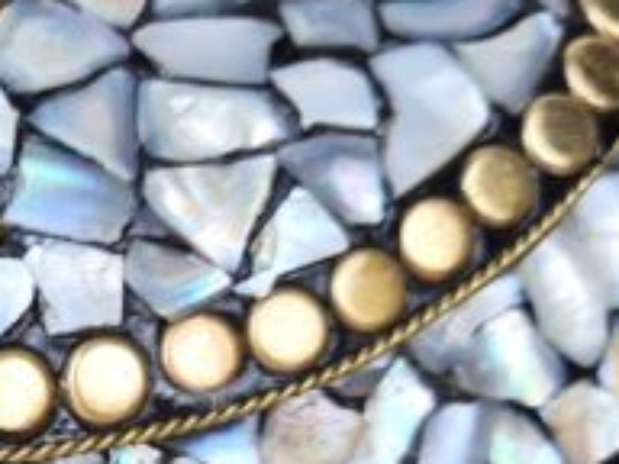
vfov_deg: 15.1
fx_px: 1699
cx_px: -271
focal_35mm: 95
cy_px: 520
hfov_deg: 18.6
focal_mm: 5.4
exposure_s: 1/195
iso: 50
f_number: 1.8
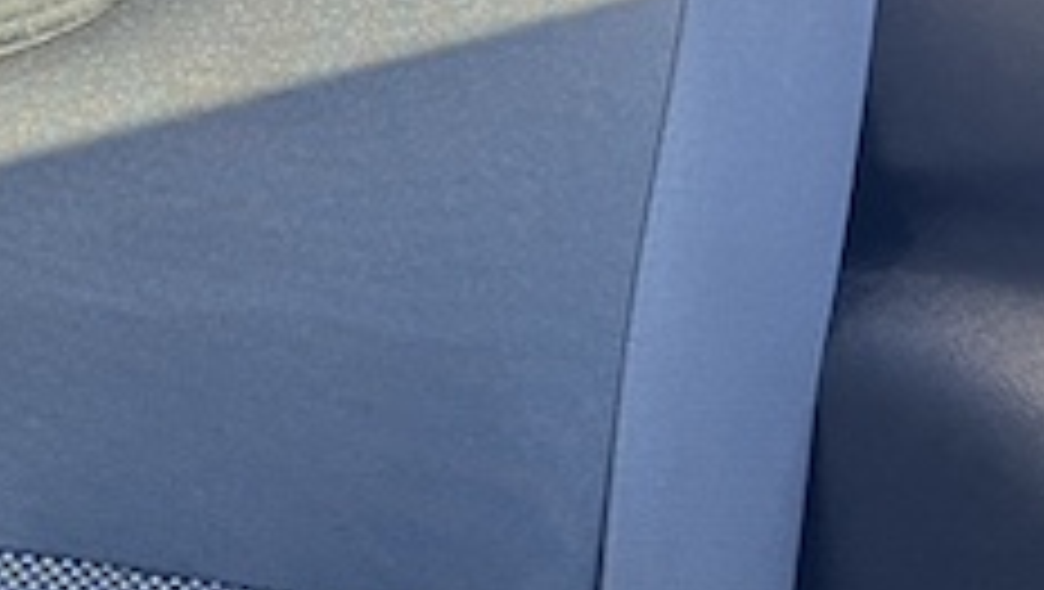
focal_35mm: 122
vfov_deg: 9.9
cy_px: 459
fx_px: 3380
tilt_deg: -8.0
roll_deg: -1.2
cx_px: -896
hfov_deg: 15.0
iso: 125
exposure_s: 1/62
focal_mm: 5.7
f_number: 1.5
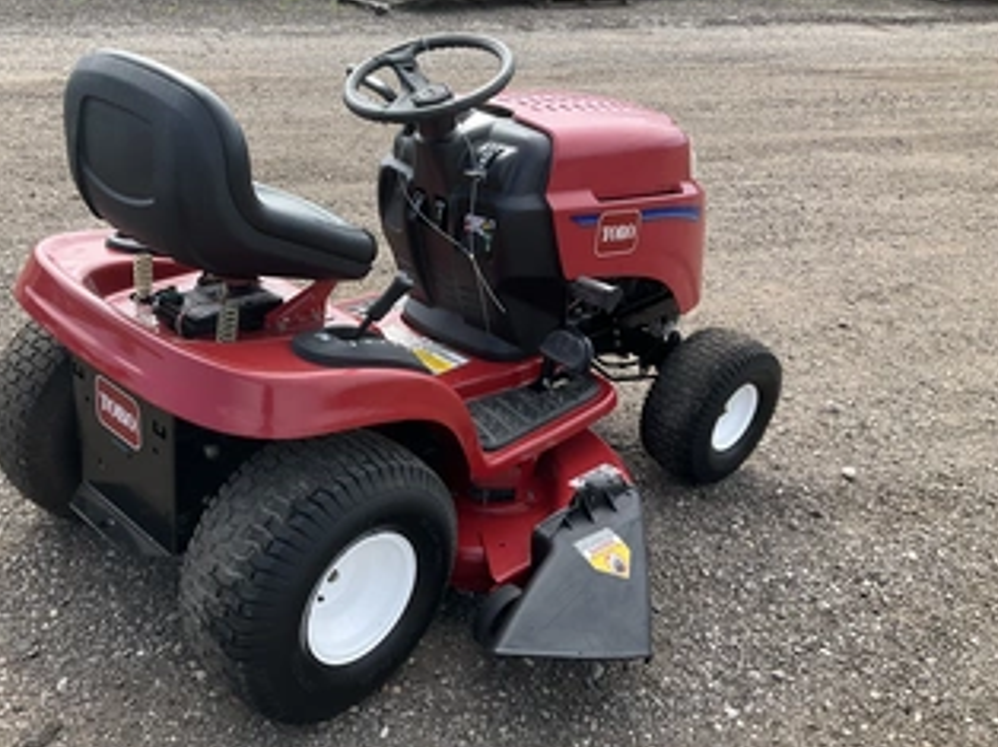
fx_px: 1066
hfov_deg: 49.7
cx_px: 381
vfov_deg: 38.6
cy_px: 356
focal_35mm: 37
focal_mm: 3
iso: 25
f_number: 1.8
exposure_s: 1/606
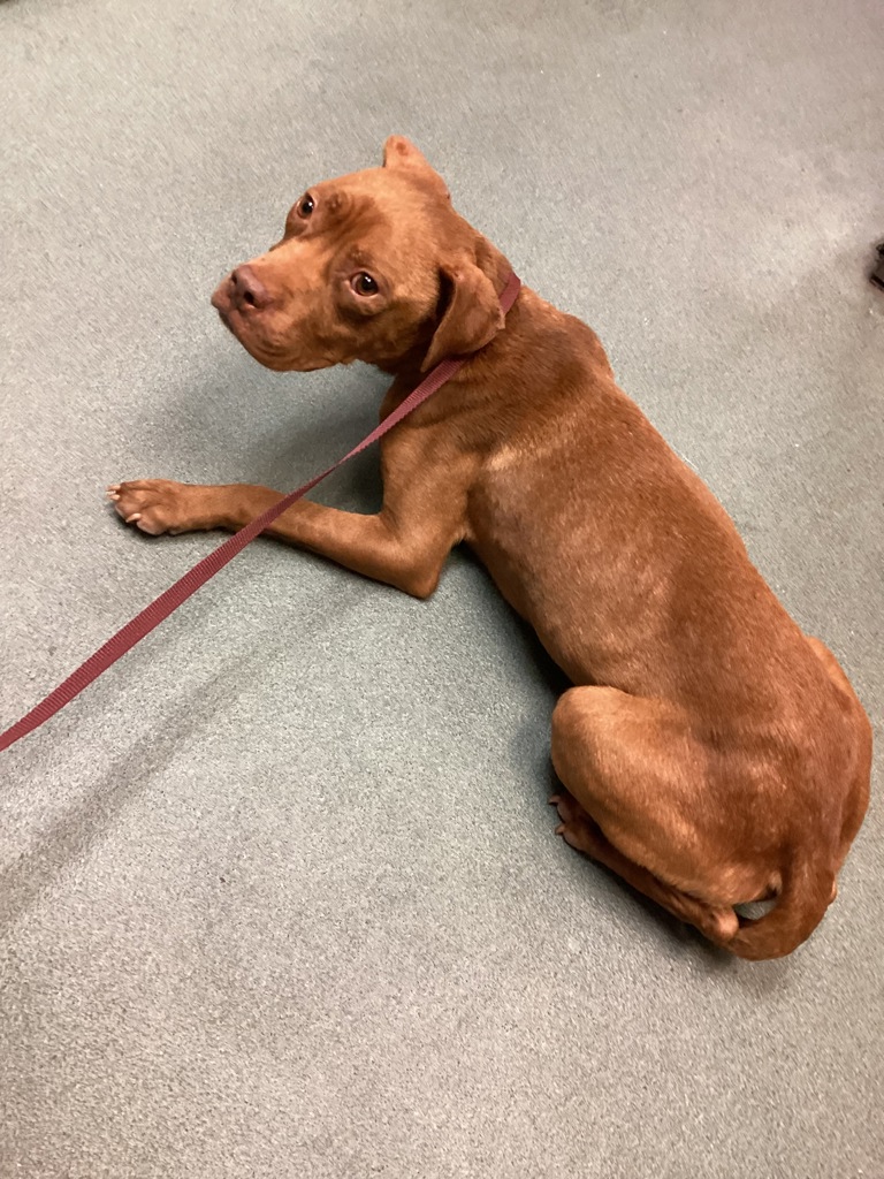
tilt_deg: -62.6
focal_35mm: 31
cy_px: 590
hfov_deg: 45.4
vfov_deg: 58.4
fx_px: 1056
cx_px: 442
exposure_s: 1/60
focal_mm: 3.3
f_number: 2.4
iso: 320
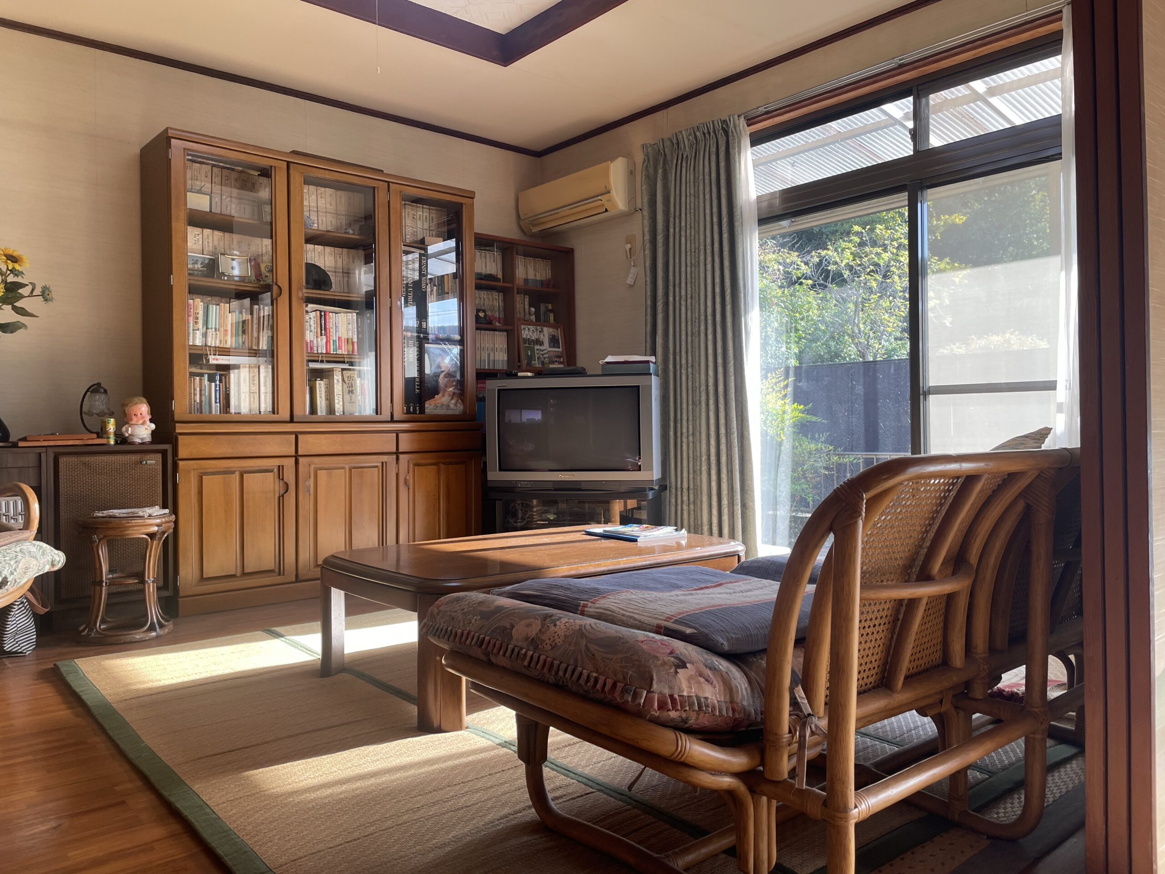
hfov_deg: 67.3
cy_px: 437
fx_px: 875
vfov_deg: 53.1
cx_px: 582
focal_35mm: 26
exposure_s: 1/121
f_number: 1.6
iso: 40
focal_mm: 4.2
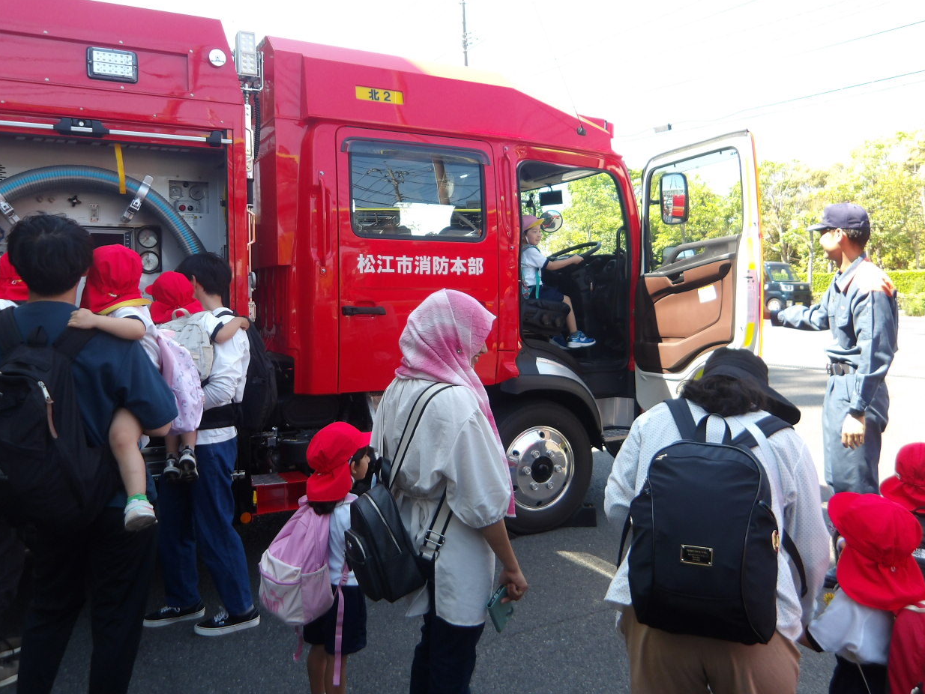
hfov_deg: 63.4
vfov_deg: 49.8
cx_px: 452
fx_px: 748
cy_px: 340
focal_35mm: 28
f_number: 3
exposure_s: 1/238
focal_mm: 4.9
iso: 100
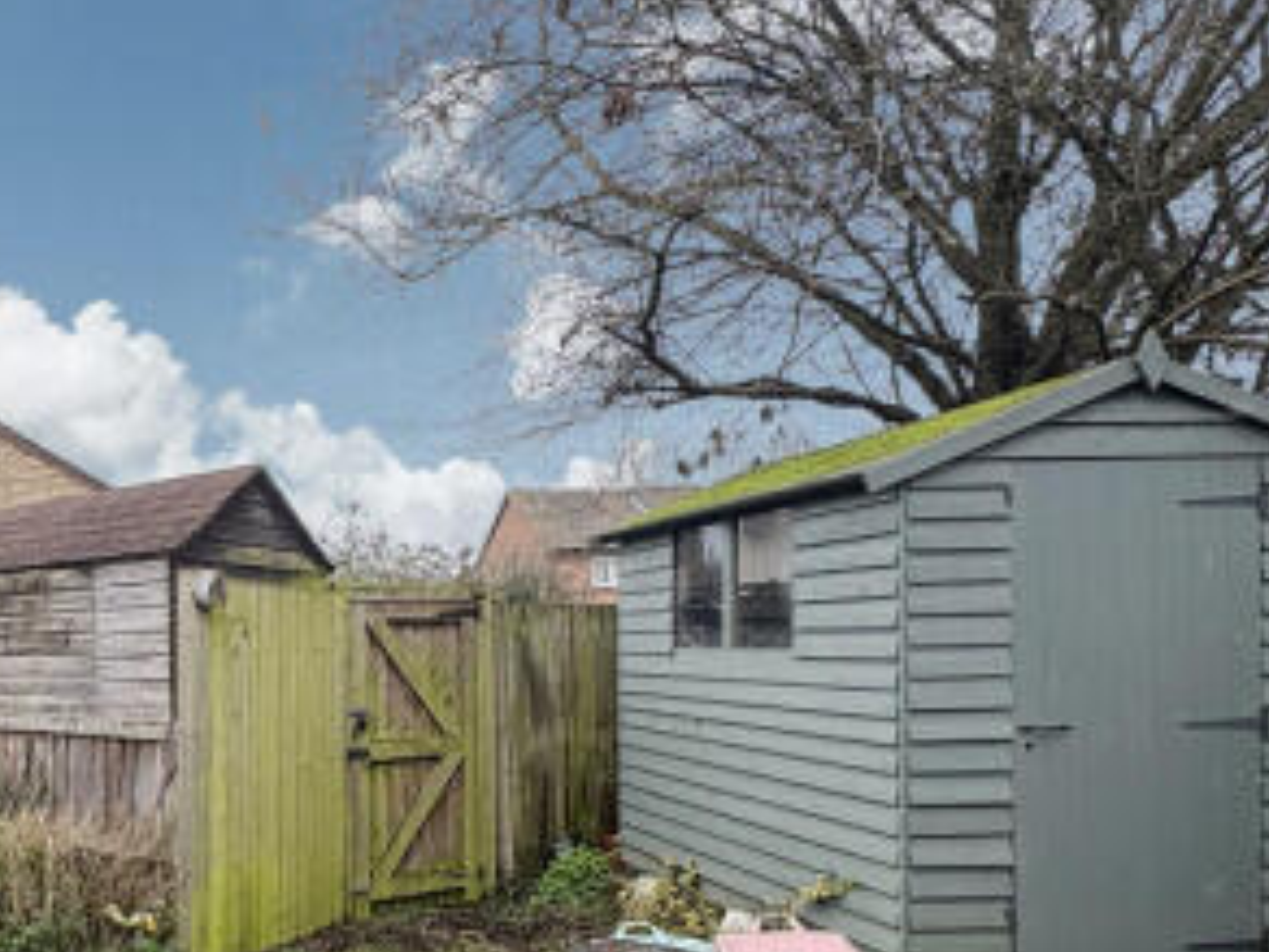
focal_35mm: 28
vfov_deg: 47.0
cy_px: 763
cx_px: 137
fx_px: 1026
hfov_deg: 55.4
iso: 64
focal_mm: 2.22
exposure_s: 1/187
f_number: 2.2
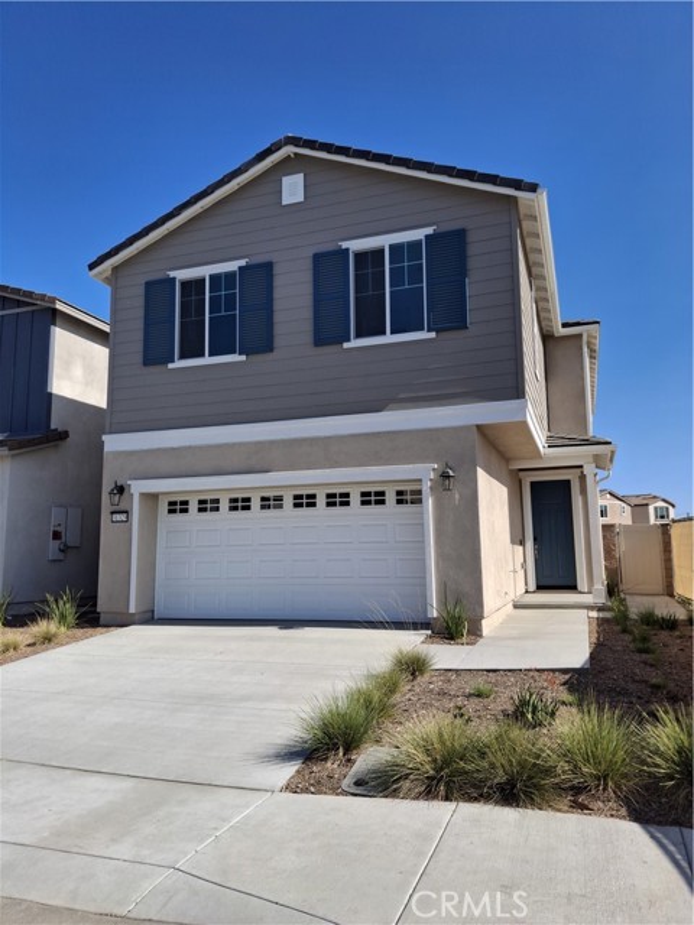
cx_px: 347
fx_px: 668
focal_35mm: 25
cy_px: 462
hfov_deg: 54.9
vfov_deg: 69.4
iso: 32
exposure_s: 1/1172
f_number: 1.8
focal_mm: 4.69
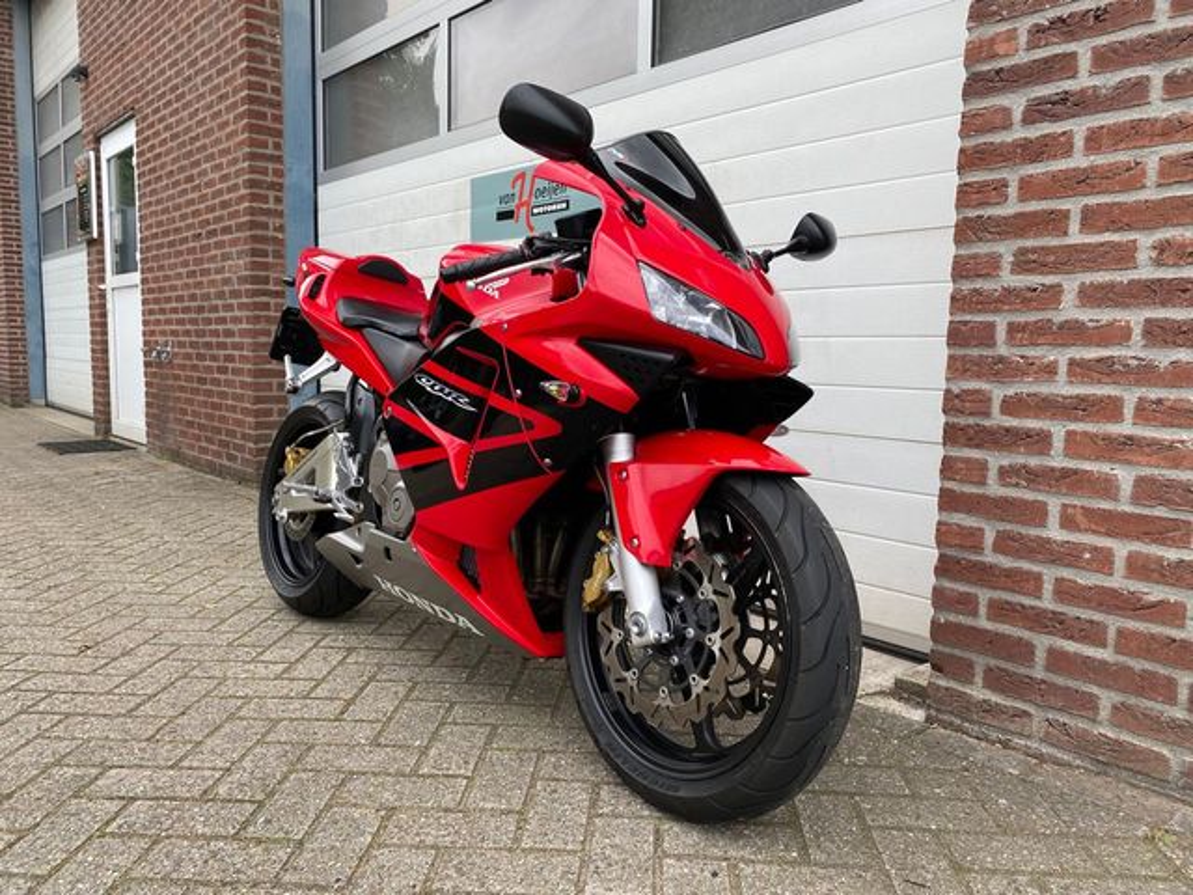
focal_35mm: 26
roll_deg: -1.2
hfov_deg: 67.3
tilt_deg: -6.8
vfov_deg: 53.1
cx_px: 596
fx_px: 896
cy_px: 448
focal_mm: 4.25
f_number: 1.8
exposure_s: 1/487
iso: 32
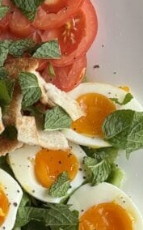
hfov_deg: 7.4
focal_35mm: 172
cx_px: -114
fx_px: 1075
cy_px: 217
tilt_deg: -82.1
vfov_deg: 12.1
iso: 100
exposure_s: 1/98
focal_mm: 6.76
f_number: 1.78
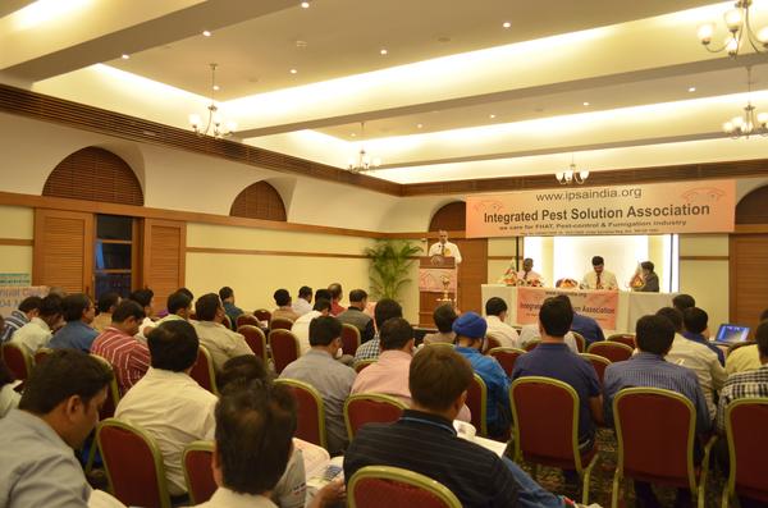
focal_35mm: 27
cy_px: 254
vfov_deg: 47.7
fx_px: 575
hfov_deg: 67.5
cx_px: 384
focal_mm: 18
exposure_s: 1/50
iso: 1000
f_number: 4
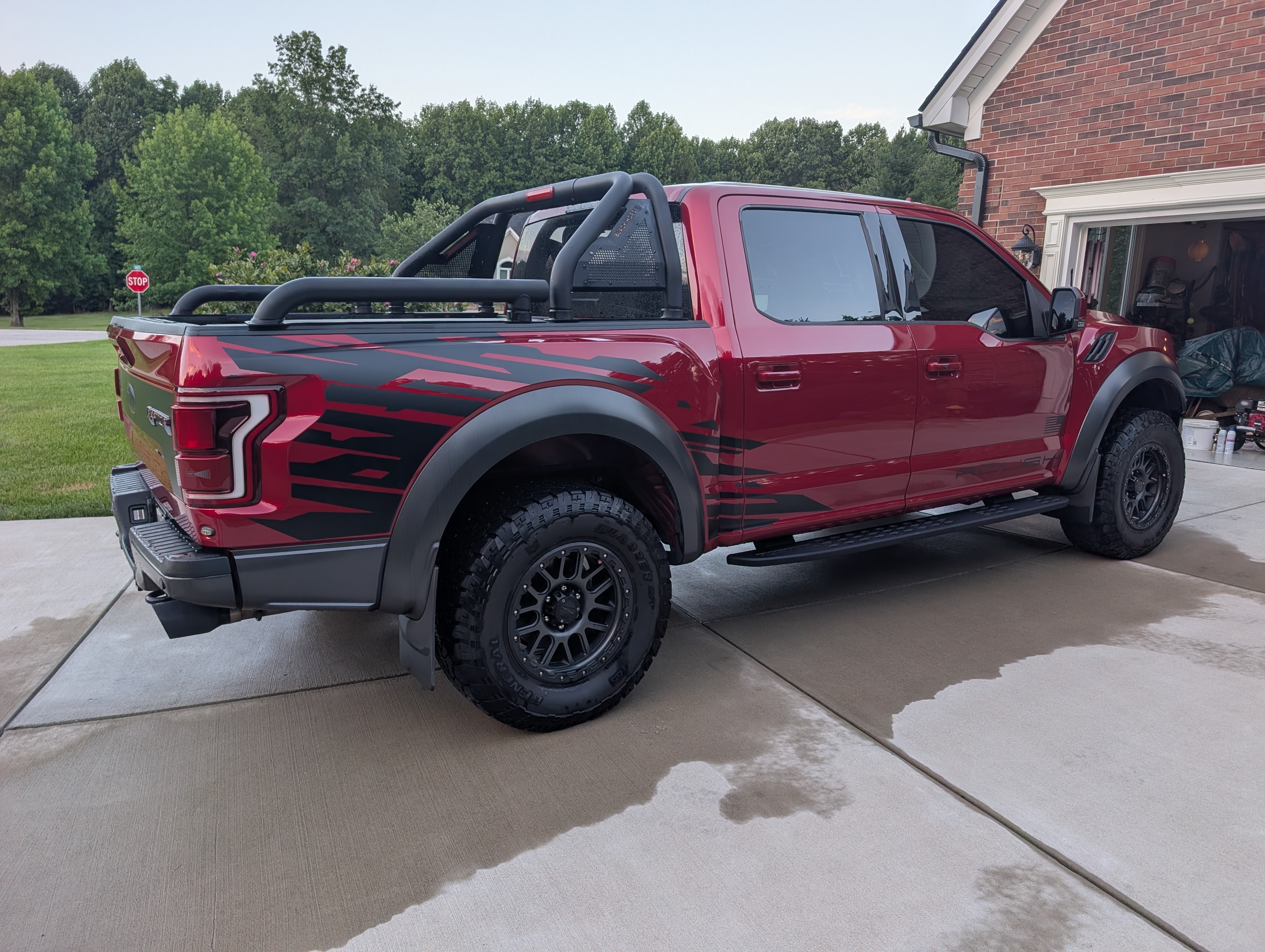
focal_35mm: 24
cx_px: 632
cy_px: 476
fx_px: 878
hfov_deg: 71.5
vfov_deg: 56.9
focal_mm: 6.9
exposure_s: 1/70.9
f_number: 1.68
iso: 22
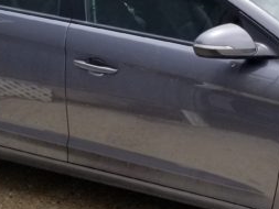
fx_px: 637
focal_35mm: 79
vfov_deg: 18.4
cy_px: 26
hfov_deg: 24.2
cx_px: 232
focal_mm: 4.25
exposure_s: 1/2256
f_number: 1.7
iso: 50
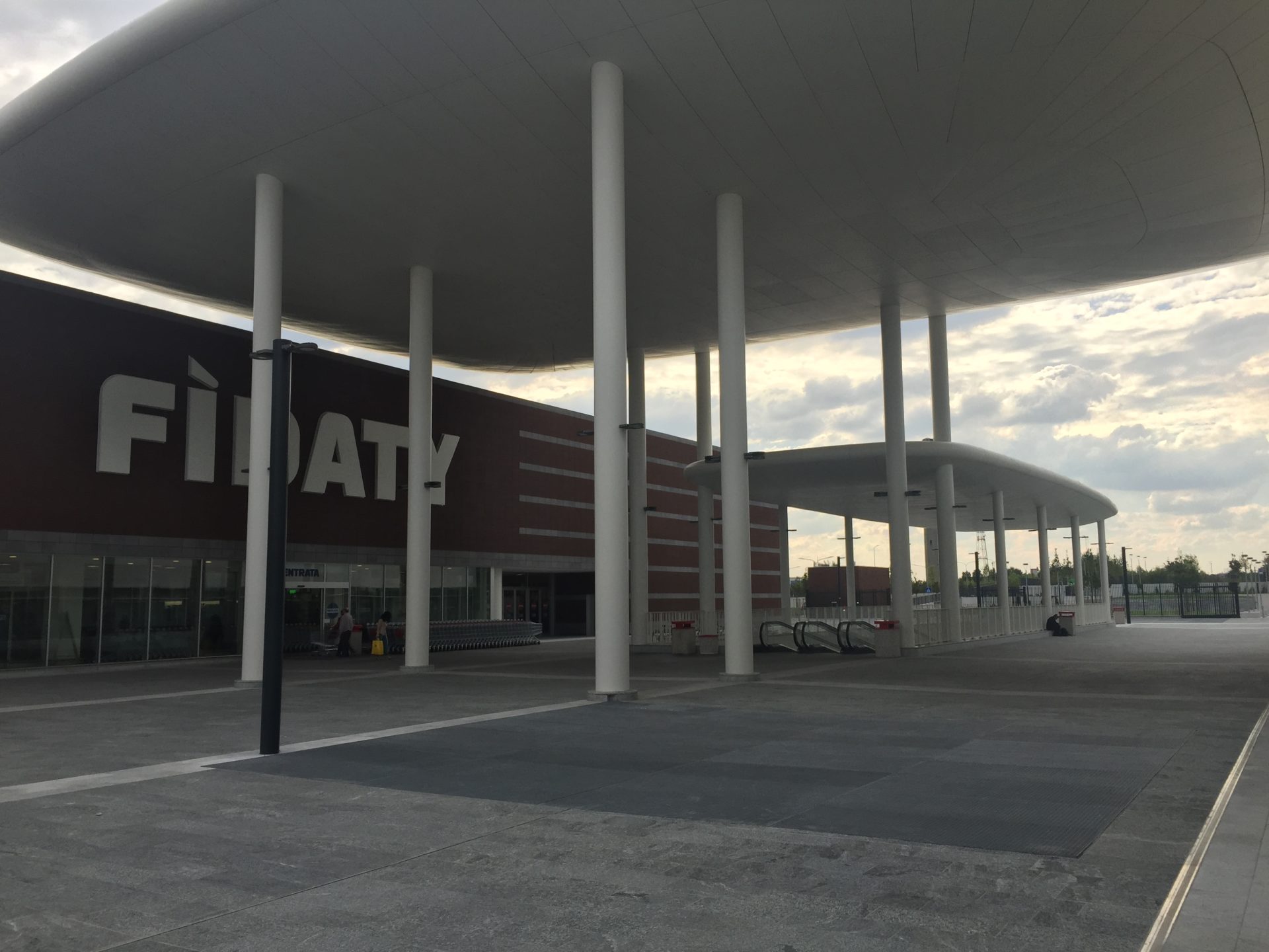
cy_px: 476
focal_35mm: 29
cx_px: 634
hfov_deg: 61.7
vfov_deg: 48.2
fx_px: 1063
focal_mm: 4.15
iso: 32
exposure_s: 1/1464
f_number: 2.2
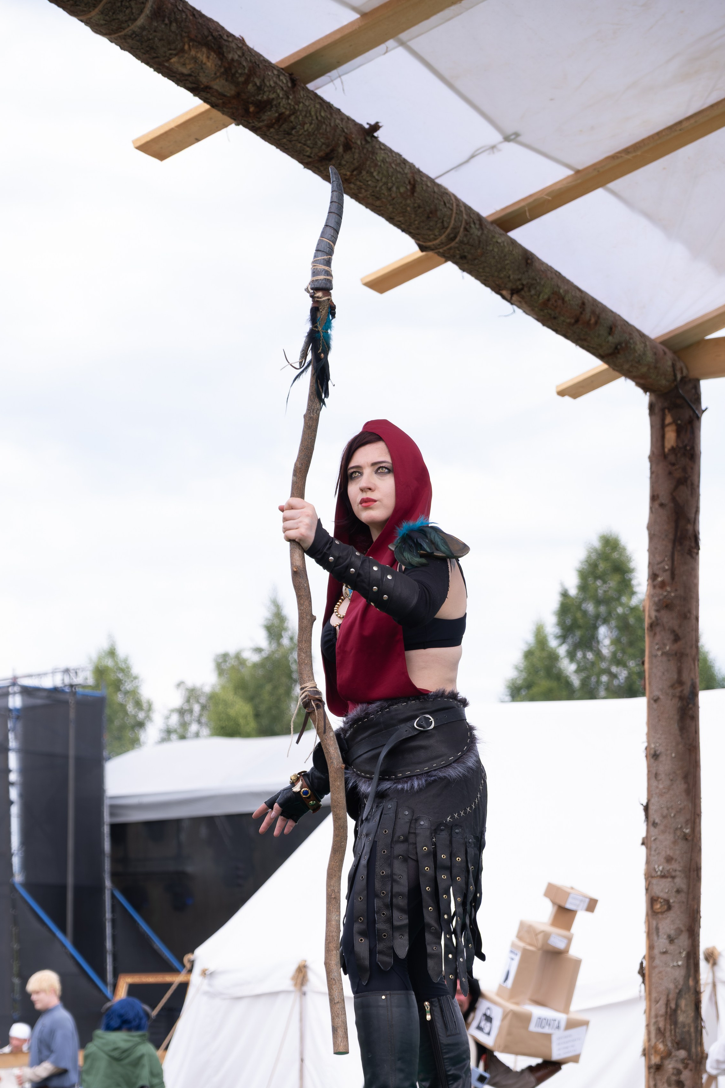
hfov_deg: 13.7
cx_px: 332
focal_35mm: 100
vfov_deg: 20.4
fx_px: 3020
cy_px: 650
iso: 250
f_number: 4
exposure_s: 1/800
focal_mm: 55
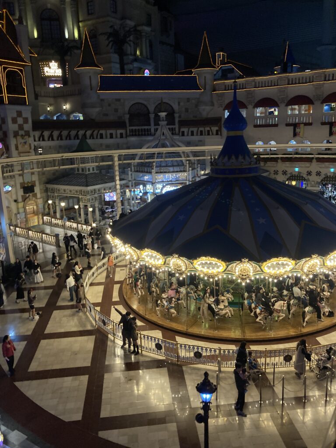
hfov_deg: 49.7
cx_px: 168
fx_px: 362
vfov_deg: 63.4
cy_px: 224
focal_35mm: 28
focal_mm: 3.99
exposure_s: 1/60
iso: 125
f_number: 1.8
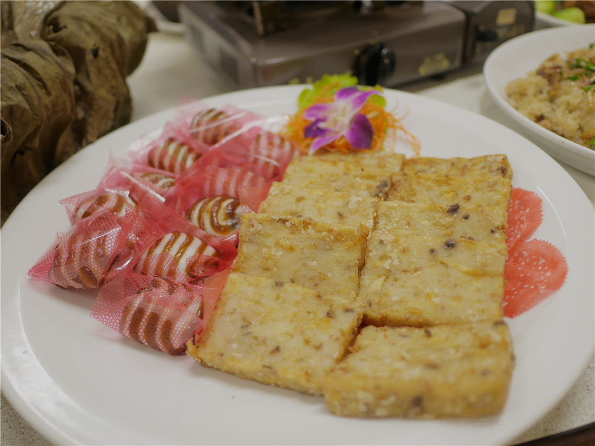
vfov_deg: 46.8
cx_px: 298
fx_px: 516
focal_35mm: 30
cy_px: 223
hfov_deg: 60.0
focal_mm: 15
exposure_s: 1/60
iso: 200
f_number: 1.7
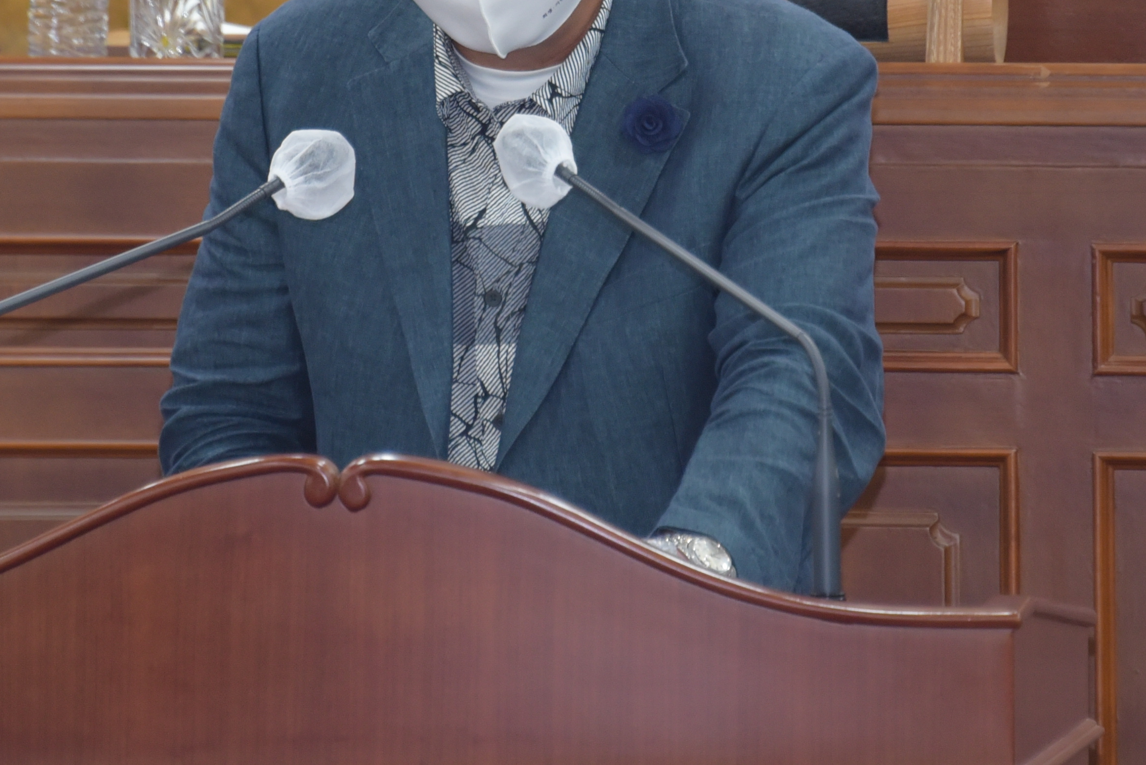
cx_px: 597
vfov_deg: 2.3
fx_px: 18790
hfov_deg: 3.5
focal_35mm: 590
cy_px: -92
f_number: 5.6
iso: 1800
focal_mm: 230
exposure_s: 1/200
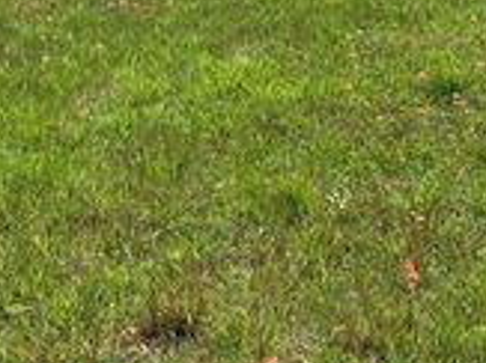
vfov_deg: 18.2
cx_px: 259
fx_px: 1122
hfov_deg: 24.4
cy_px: 58
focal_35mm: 80
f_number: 1.8
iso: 32
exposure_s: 1/3731
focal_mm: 4.25
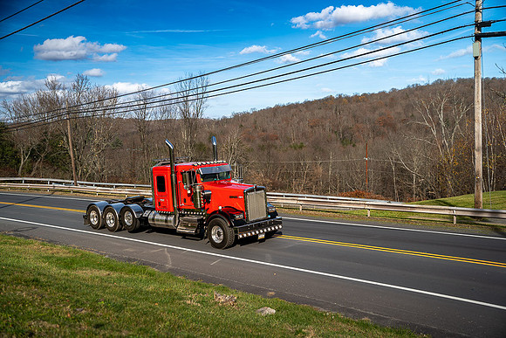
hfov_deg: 50.7
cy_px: 169
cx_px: 253
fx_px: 534
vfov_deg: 35.1
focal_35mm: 38
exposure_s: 1/160
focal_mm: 38
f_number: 2.2
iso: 125
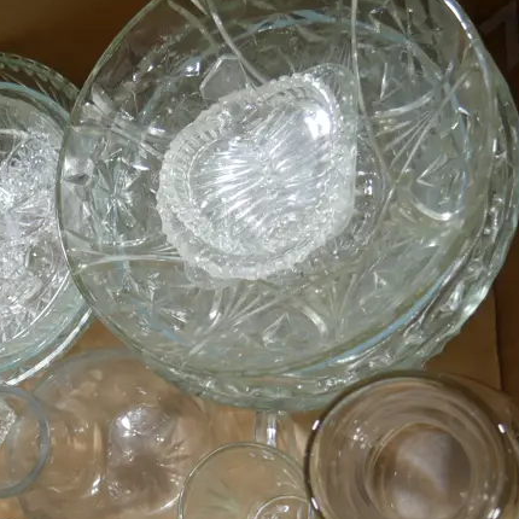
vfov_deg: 28.6
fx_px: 1001
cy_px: 391
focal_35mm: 59
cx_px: 35
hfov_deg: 27.8
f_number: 3.5
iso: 200
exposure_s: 1/60
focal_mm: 14
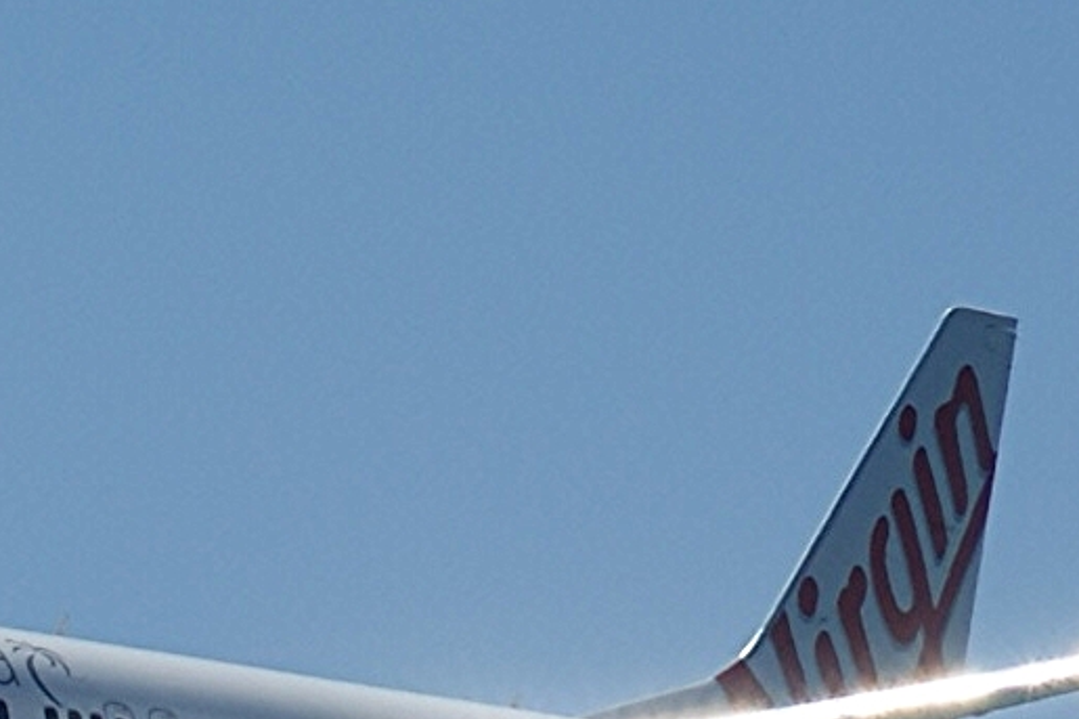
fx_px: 13255
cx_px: 254
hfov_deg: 4.7
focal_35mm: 442
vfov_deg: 3.1
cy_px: 723
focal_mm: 105
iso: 100
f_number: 8
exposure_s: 1/640
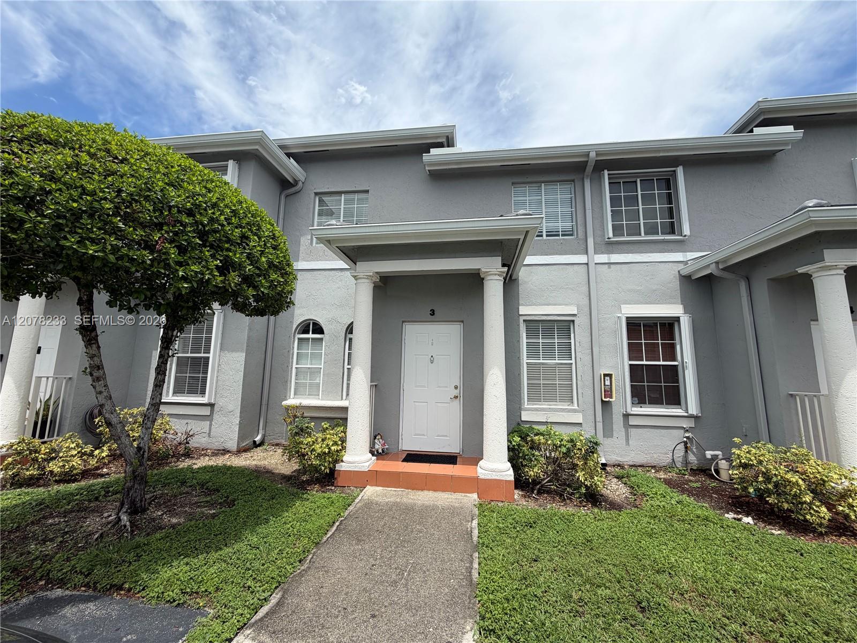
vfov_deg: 85.7
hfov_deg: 102.1
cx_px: 428
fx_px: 347
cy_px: 322
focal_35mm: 14
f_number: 2.2
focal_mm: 2.22
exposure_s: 1/770
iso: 25
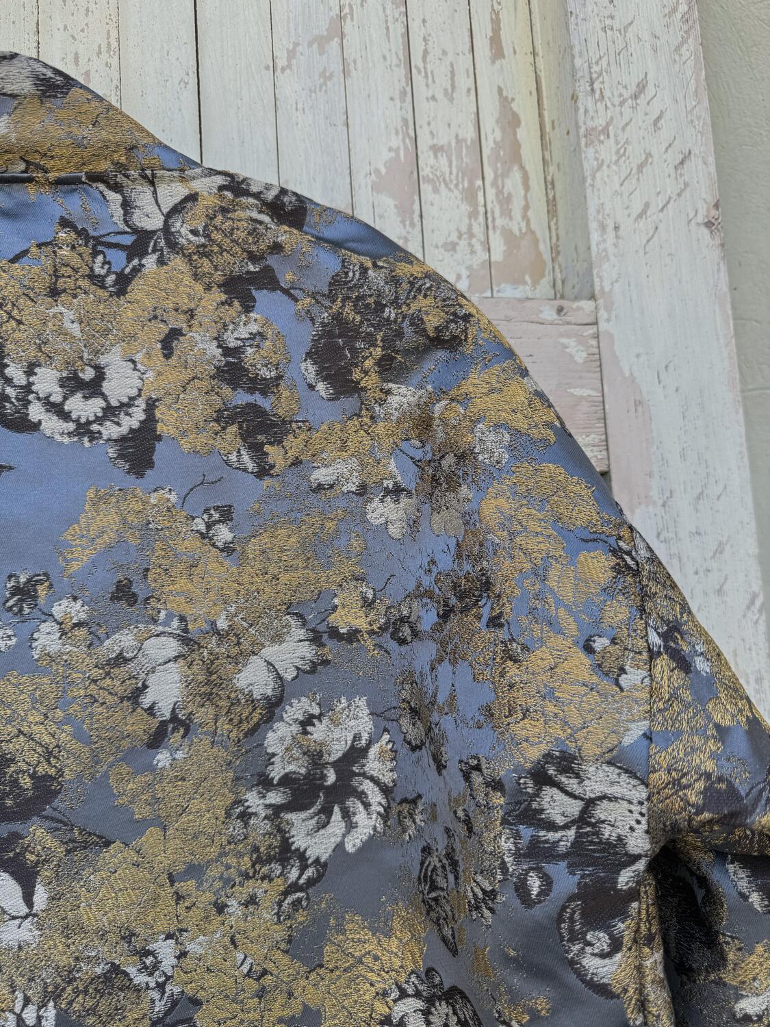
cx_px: 385
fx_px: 712
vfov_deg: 71.6
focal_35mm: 24
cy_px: 514
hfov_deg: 56.8
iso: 80
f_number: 1.78
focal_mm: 6.76
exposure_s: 1/528
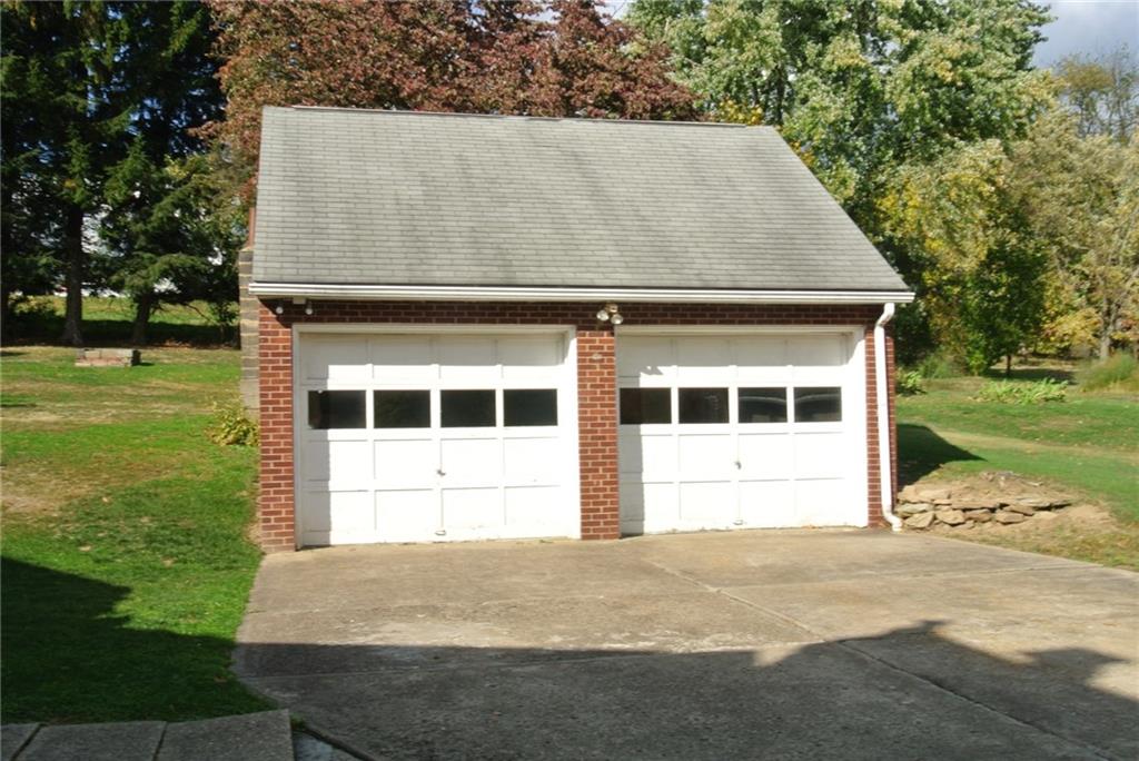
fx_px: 1171
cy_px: 380
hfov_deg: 51.9
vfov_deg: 36.0
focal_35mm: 37
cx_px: 570
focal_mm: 14
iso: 100
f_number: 16
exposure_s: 1/60
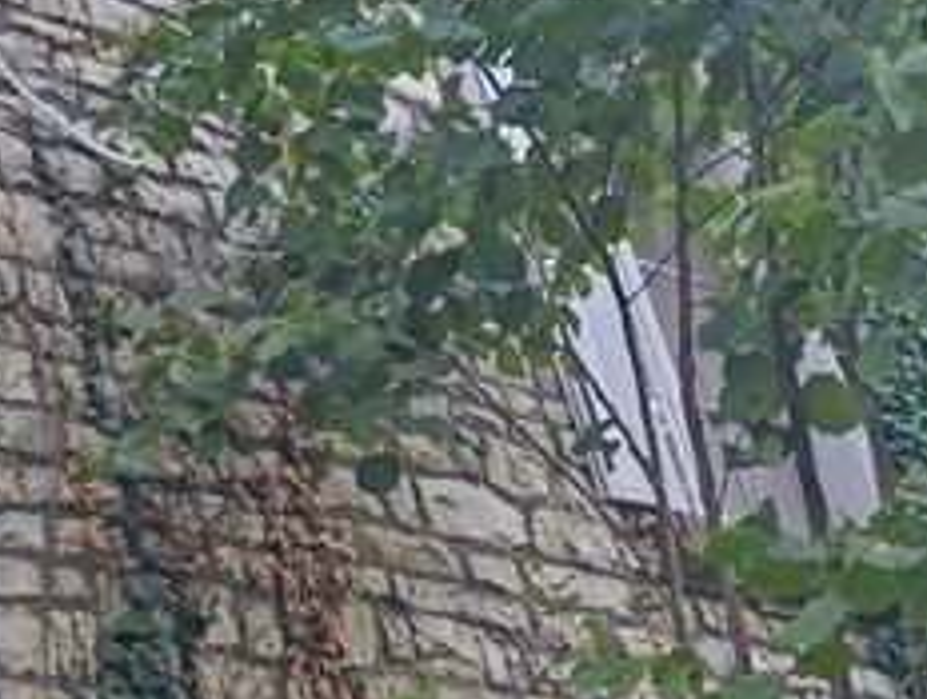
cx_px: -144
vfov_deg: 14.0
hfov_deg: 18.9
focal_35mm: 99
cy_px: -377
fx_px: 2657
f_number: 1.6
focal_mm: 6.14
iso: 64
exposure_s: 1/100
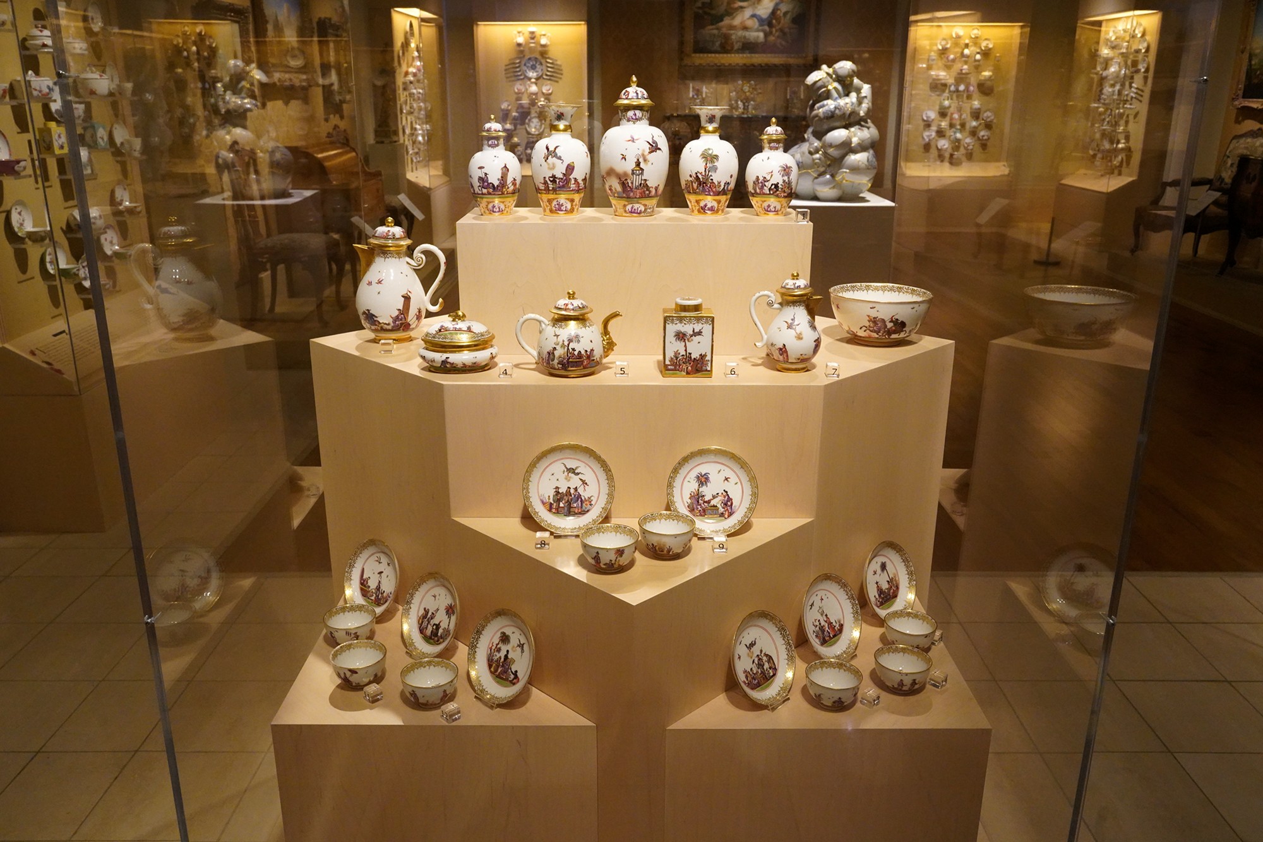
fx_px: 982
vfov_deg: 46.4
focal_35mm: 28
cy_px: 421
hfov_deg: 65.5
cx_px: 632
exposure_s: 1/80
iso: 8000
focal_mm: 28
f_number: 10
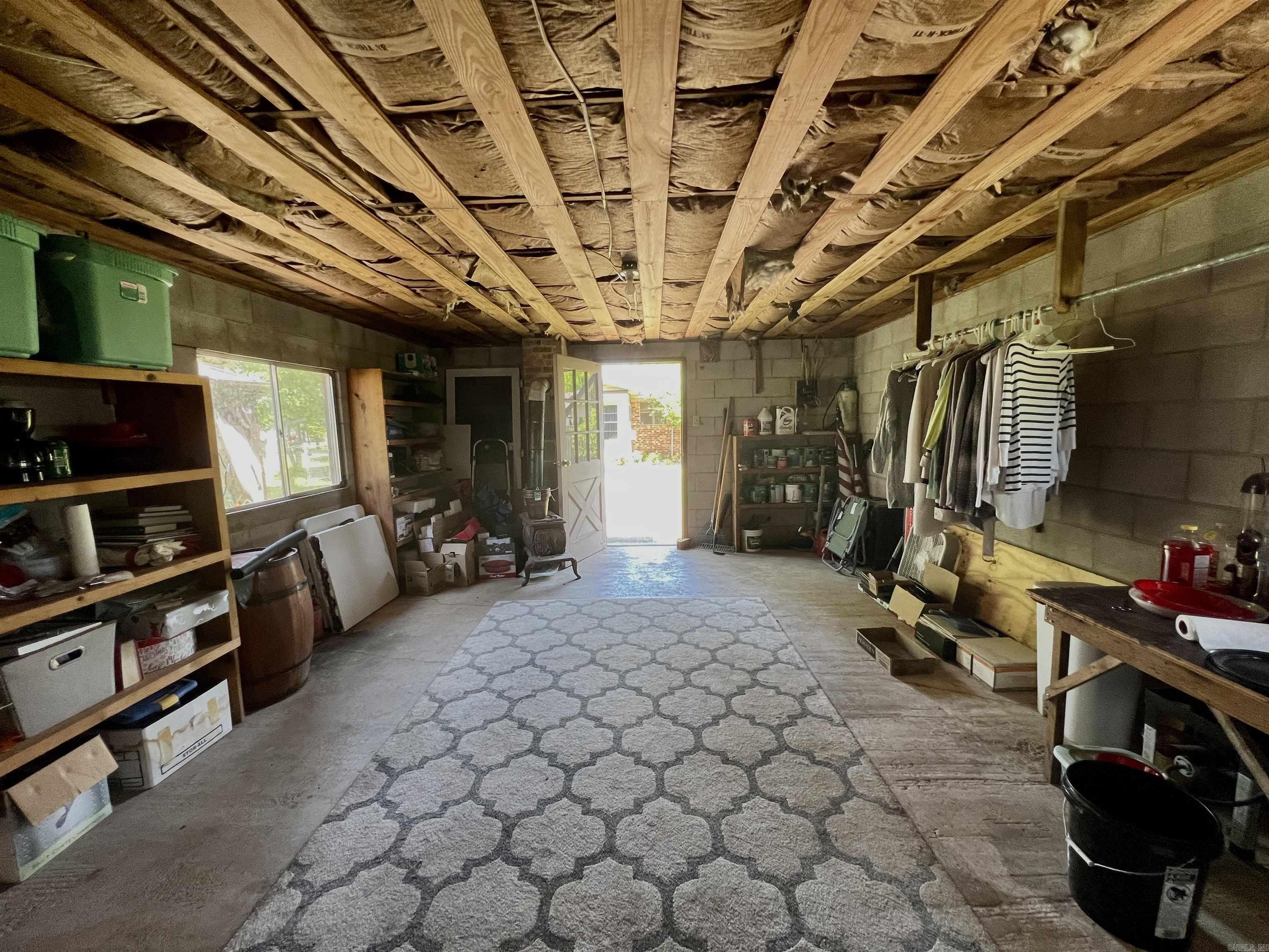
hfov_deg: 106.2
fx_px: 477
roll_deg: +1.1
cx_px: 634
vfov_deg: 89.9
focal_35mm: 13
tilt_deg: -5.5
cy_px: 476
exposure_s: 1/99
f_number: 1.8
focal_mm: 1.57
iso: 200
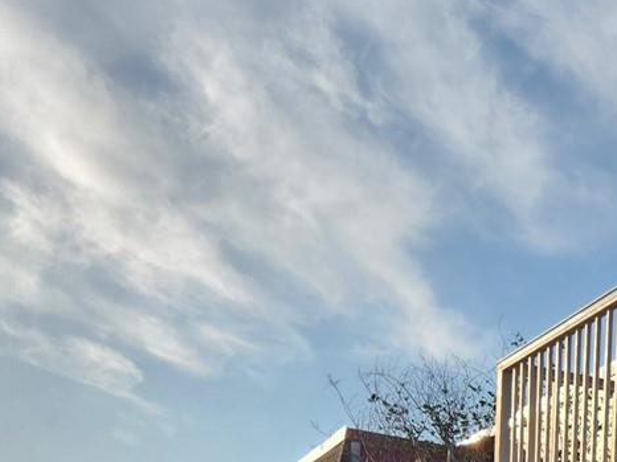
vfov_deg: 17.2
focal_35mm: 79
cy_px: 642
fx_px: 1407
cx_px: 846
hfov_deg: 21.8
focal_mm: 5.4
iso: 20
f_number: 1.8
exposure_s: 1/2038
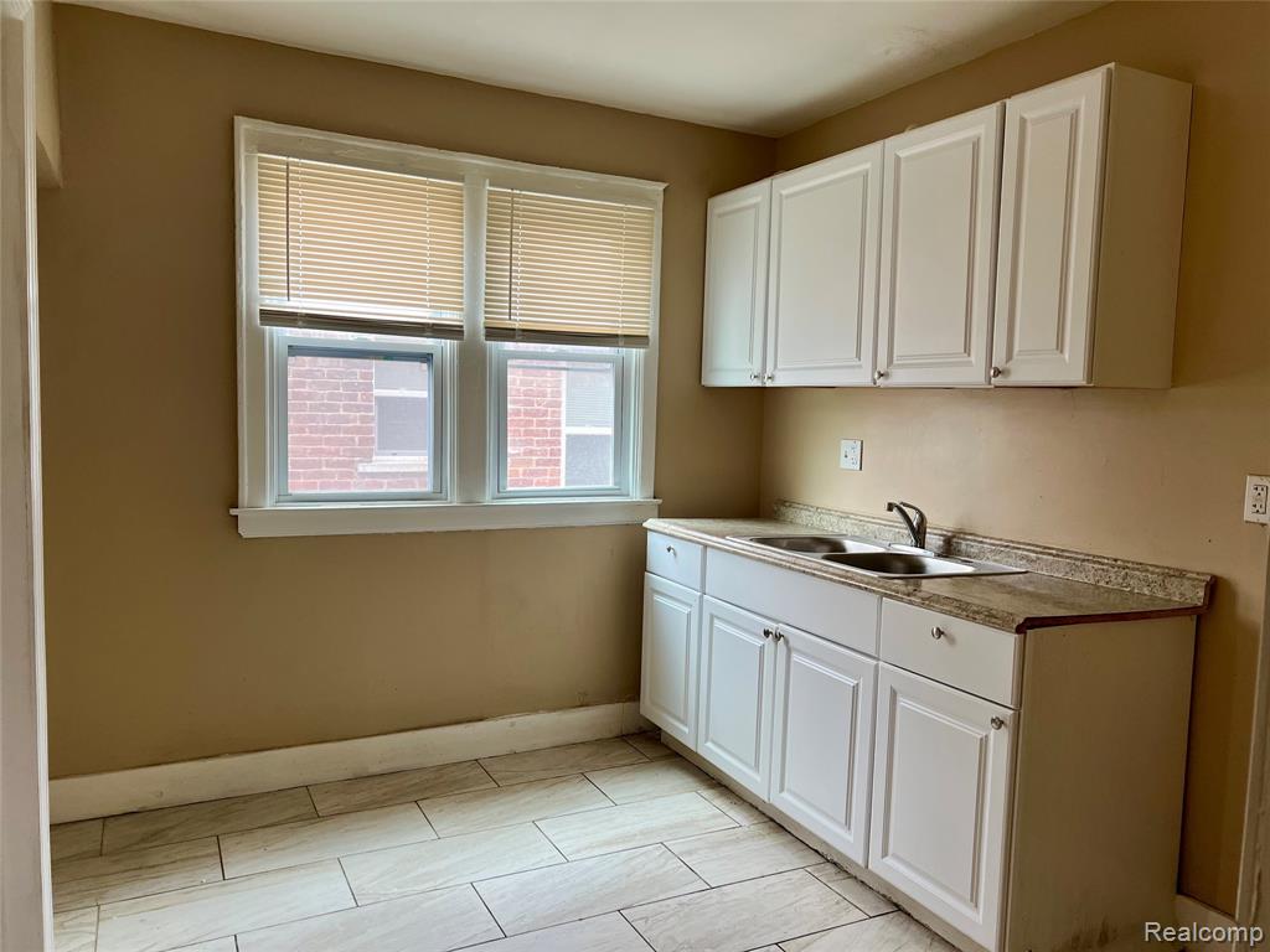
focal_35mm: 26
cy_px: 476
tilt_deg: -5.7
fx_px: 954
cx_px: 635
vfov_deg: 53.1
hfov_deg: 67.3
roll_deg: -1.2
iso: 125
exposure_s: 1/106
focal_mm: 5.7
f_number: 1.5
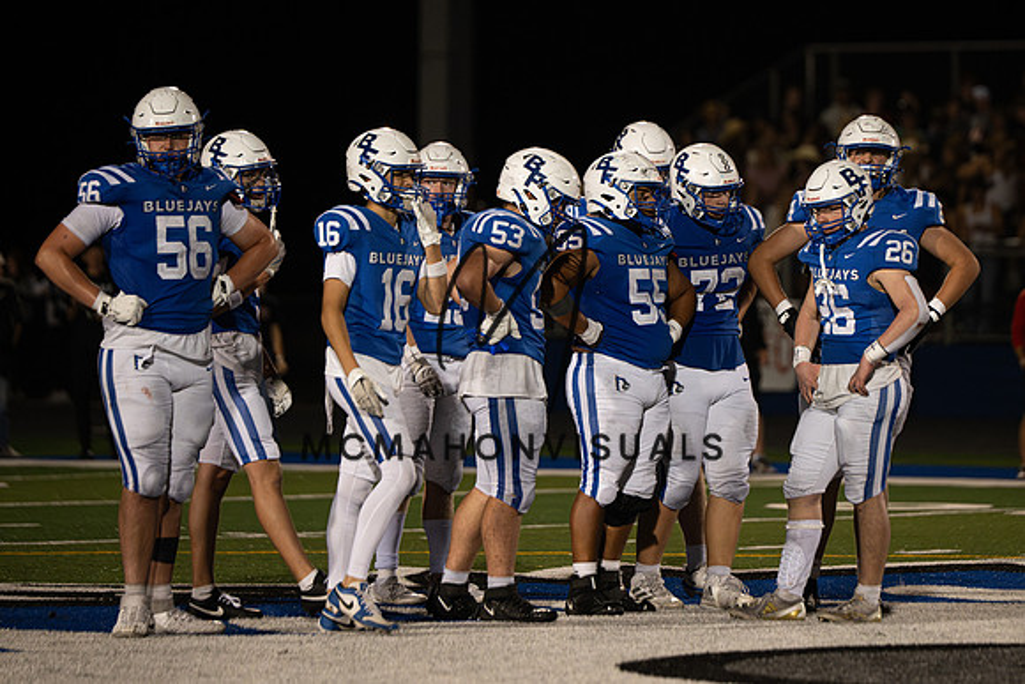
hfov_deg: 7.4
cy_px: 301
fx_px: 7896
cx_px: 652
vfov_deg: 5.0
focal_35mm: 277
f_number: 2.8
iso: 2500
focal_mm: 200
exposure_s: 1/1000
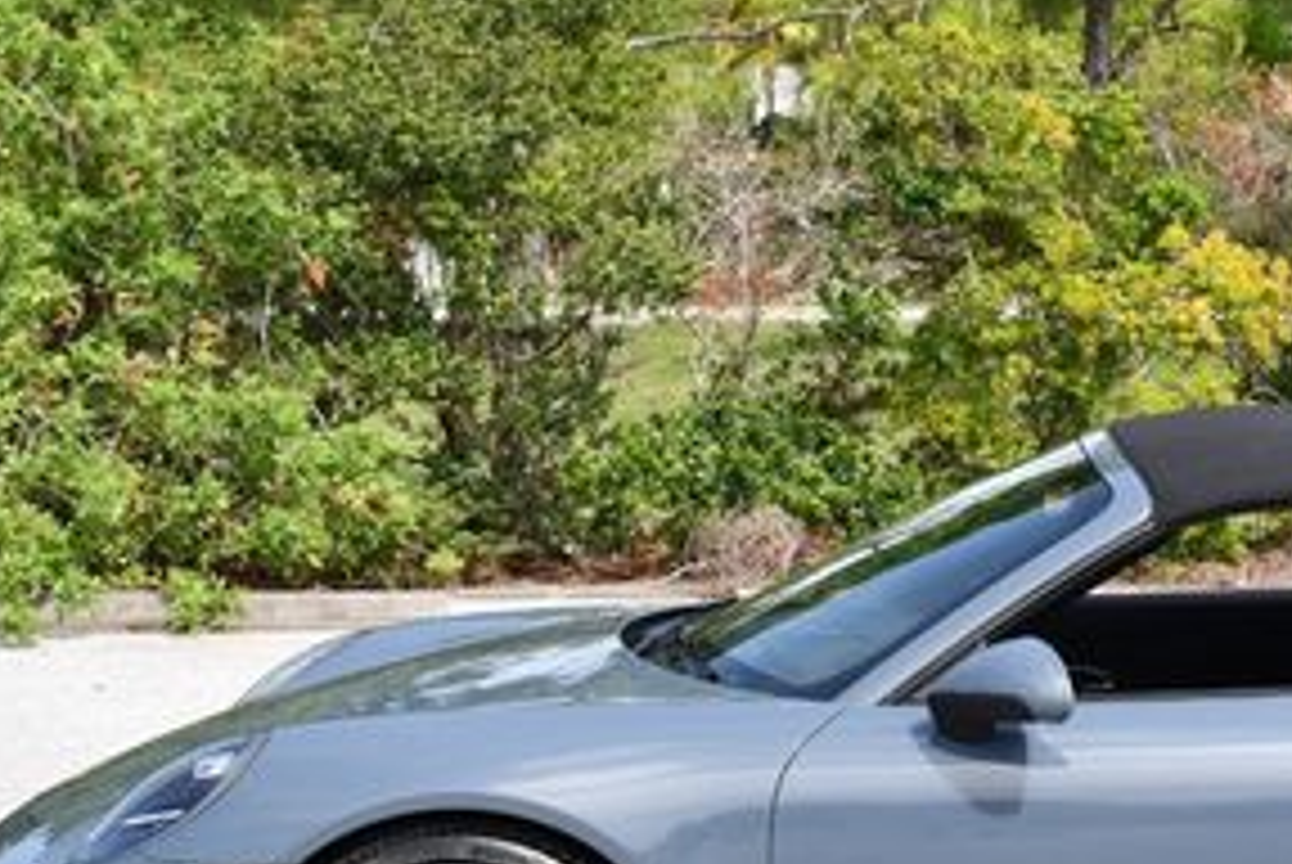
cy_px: 482
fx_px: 4491
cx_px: 1206
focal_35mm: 125
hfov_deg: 16.1
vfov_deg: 11.0
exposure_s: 1/250
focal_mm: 28
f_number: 8
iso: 200
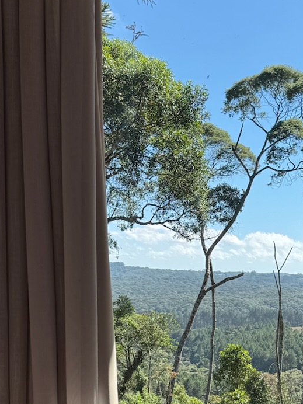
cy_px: 366
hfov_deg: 20.3
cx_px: 273
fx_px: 829
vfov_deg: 26.5
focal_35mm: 71
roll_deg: -1.5
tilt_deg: -7.1
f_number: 1.78
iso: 80
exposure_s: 1/1678
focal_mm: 6.76
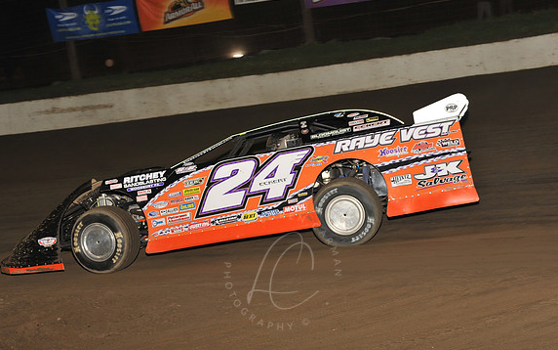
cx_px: 282
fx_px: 1445
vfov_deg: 13.8
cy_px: 181
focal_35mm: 95
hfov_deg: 21.9
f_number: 6.3
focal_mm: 92
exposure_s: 1/320
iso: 640
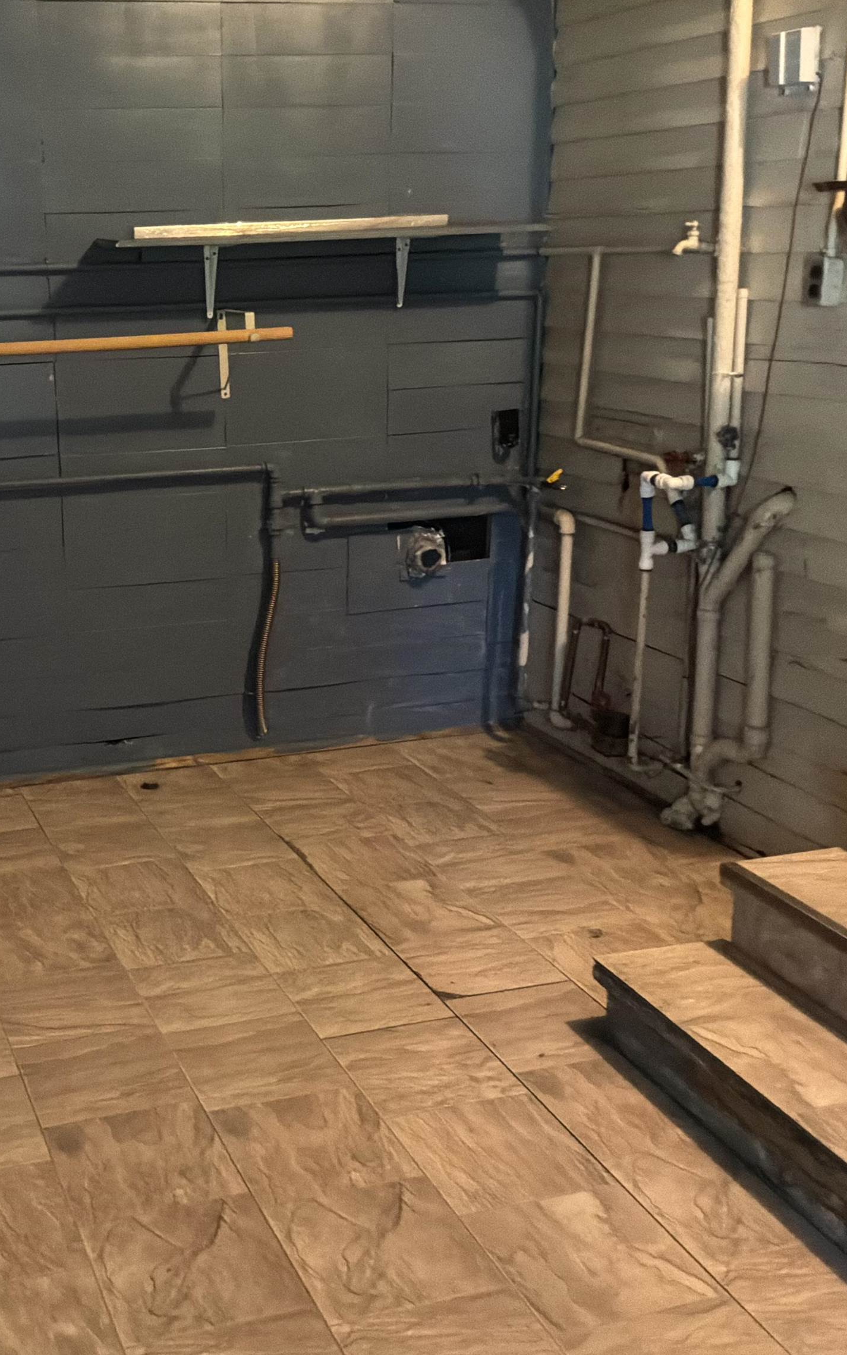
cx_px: 175
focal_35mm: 40
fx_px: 1477
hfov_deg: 31.2
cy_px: 680
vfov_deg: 49.3
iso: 500
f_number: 1.8
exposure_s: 1/24
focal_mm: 3
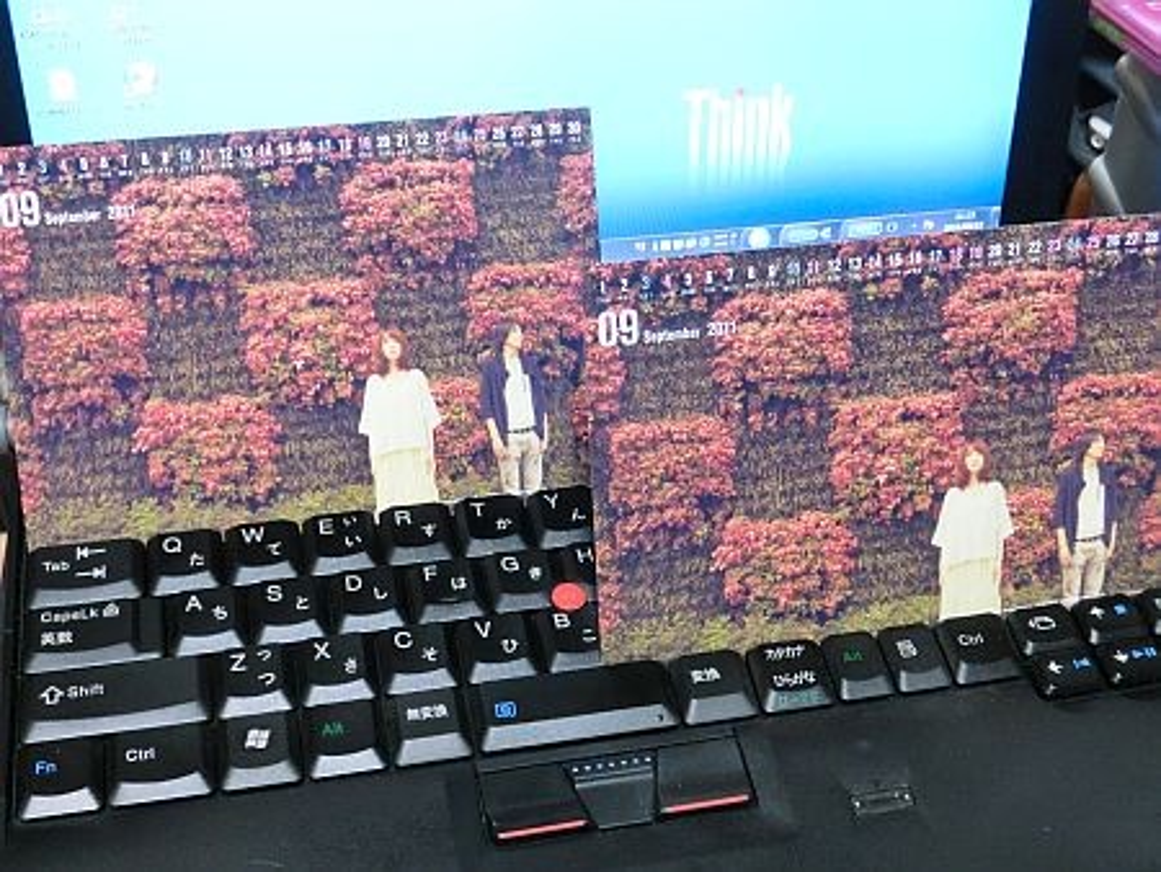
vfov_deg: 32.9
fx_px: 1477
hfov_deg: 42.9
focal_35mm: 44
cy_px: 436
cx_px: 580
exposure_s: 1/20
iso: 800
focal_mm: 7.9
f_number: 3.4
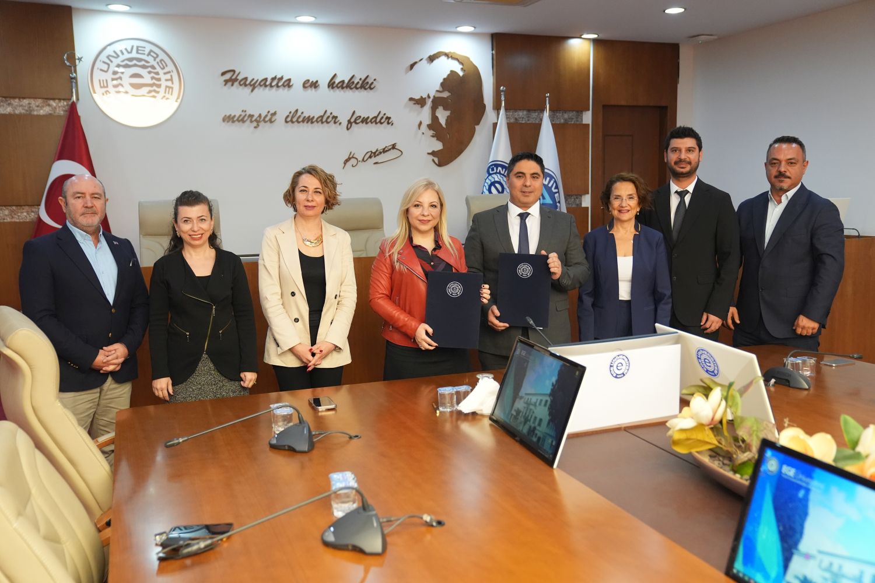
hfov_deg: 57.2
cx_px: 438
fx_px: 802
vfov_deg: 40.0
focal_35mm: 33
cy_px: 292
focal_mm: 33
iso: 4000
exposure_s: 1/400
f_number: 3.2
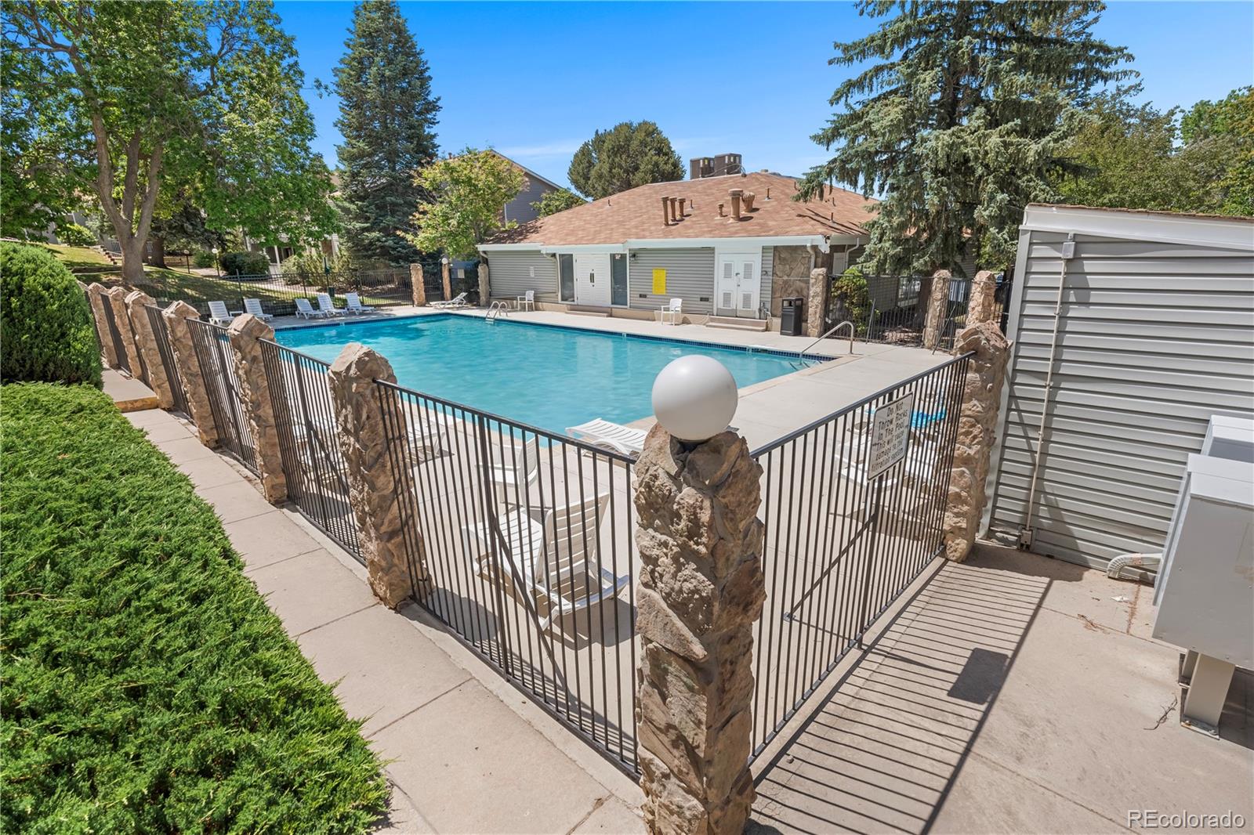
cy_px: 418
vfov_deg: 68.9
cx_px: 627
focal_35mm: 18
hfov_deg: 91.6
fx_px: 609
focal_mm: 17.5
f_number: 8
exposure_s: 1/640
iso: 160
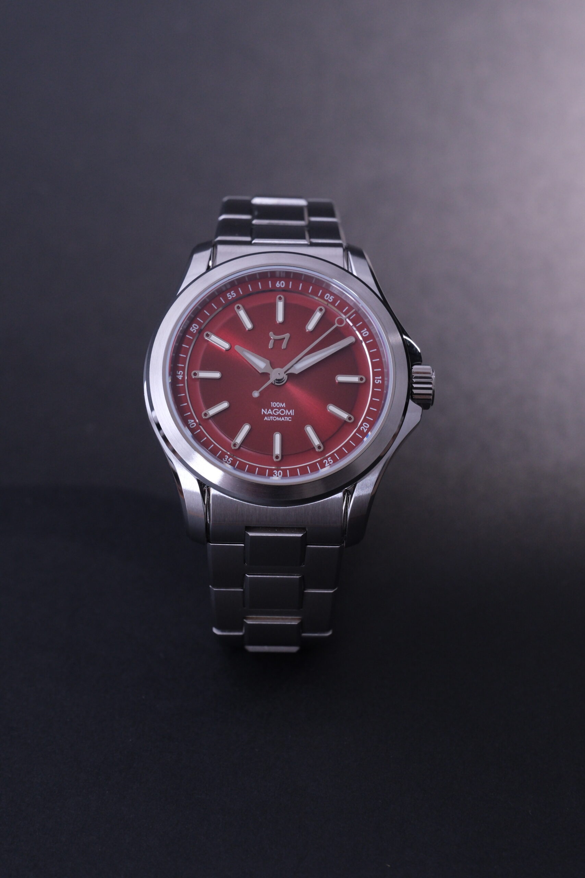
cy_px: 439
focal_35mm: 69
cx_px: 292
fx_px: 1682
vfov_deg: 29.2
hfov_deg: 19.7
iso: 1250
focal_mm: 45.8
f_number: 8
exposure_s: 1/70
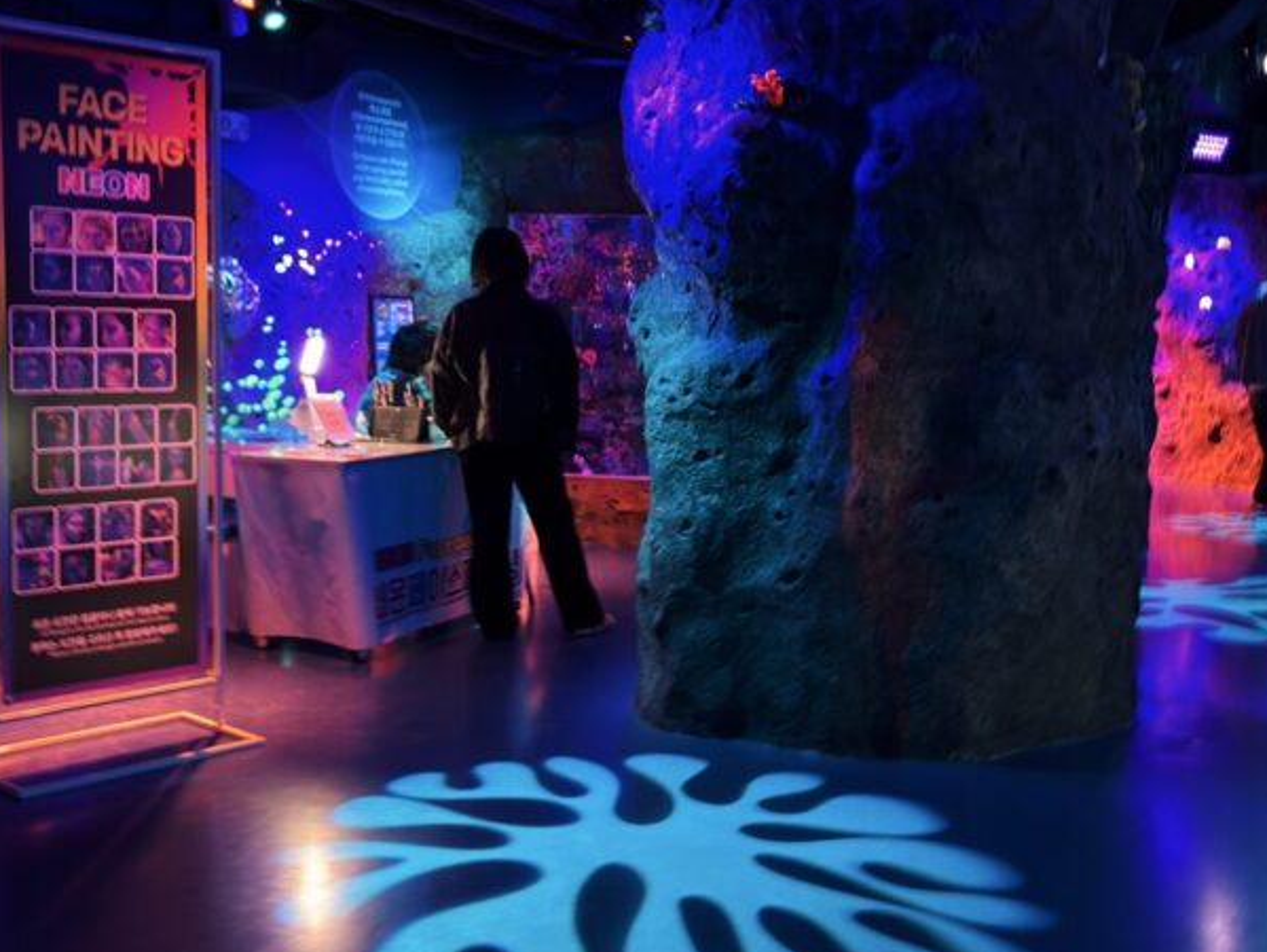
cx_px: 842
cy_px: 476
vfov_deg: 35.2
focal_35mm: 41
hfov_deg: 45.1
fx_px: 1502
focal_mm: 6.76
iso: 500
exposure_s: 1/25
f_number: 1.78
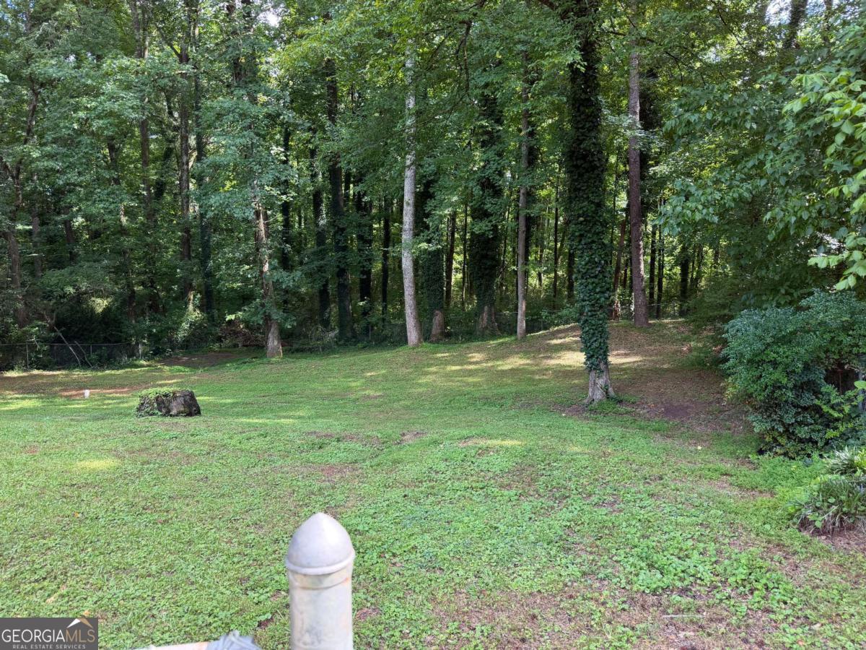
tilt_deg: -6.7
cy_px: 325
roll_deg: +0.2
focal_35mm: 24
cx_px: 433
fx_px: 600
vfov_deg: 56.8
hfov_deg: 71.6
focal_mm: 6.76
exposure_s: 1/185
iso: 100
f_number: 1.78
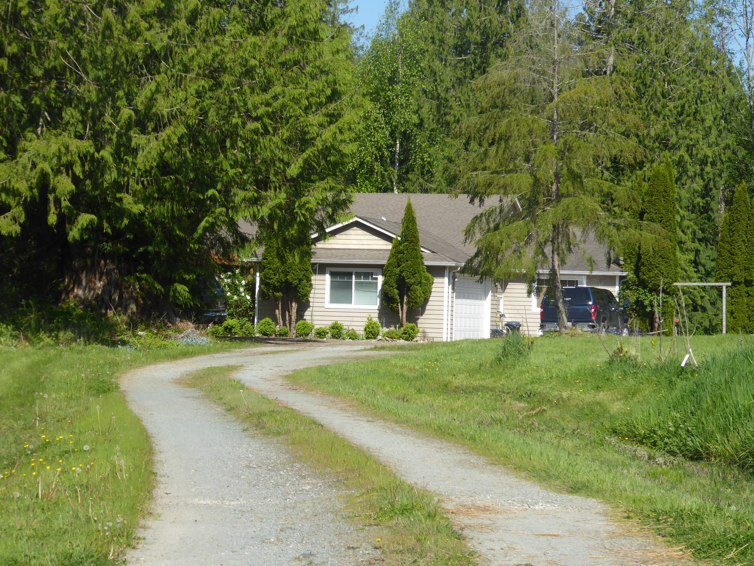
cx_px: 377
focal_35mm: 107
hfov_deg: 18.4
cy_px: 283
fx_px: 2331
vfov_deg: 13.8
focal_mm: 17.5
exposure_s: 1/320
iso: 80
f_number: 5
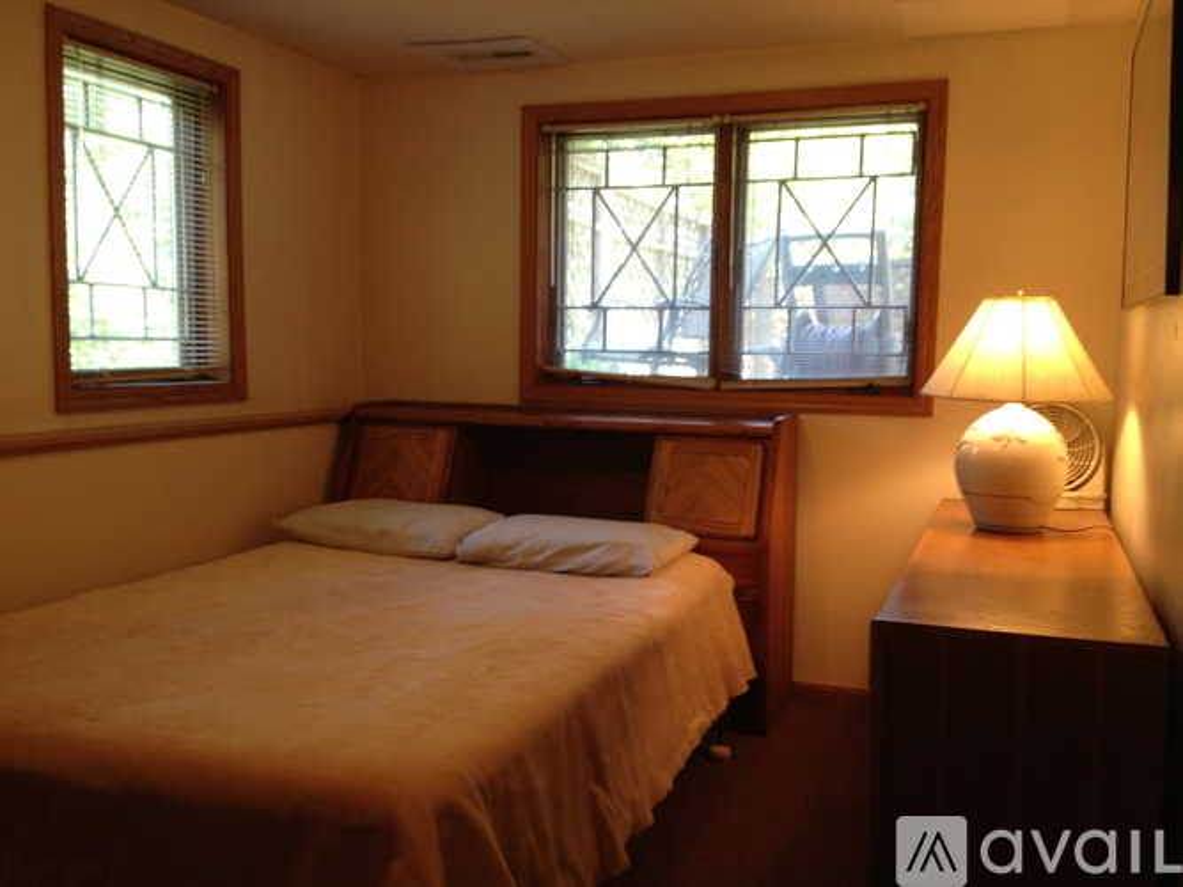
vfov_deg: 40.7
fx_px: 1196
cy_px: 444
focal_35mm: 35
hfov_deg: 52.6
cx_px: 592
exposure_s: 1/20
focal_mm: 4.28
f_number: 2.4
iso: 80
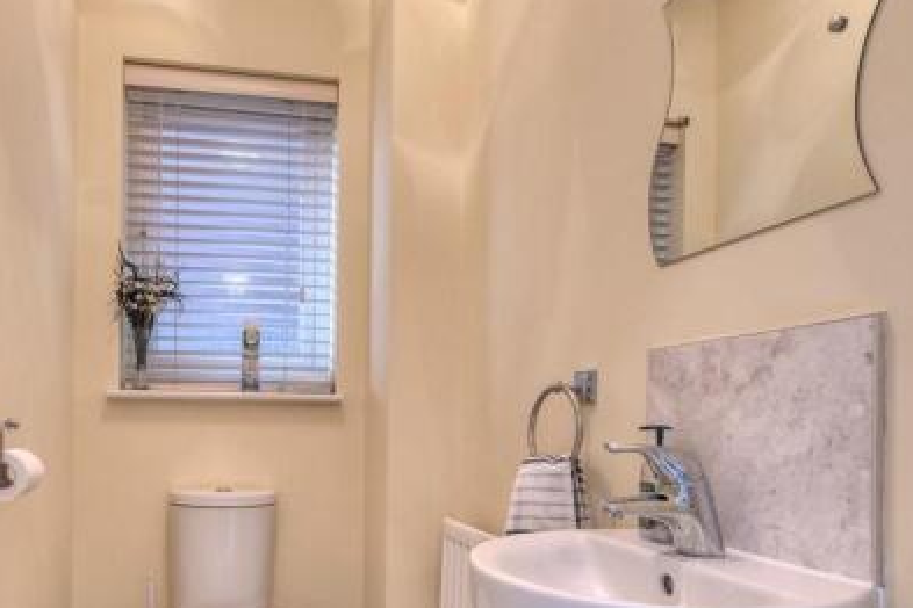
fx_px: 634
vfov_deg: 50.0
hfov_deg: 70.8
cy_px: 424
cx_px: 366
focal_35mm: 25
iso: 800
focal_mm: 10
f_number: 8
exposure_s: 1/20
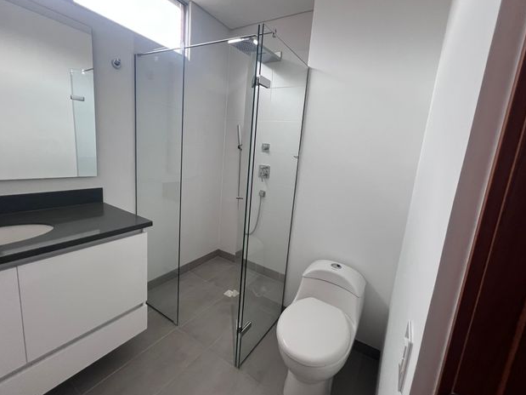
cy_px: 192
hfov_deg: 102.1
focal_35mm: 14
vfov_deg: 85.6
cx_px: 268
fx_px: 213
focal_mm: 1.57
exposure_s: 1/120
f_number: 1.8
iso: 160
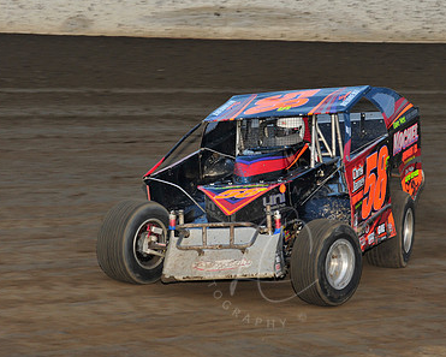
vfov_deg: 7.8
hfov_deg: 9.7
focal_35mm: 198
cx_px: 273
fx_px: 2614
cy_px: 144
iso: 640
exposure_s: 1/320
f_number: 6.3
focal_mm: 135
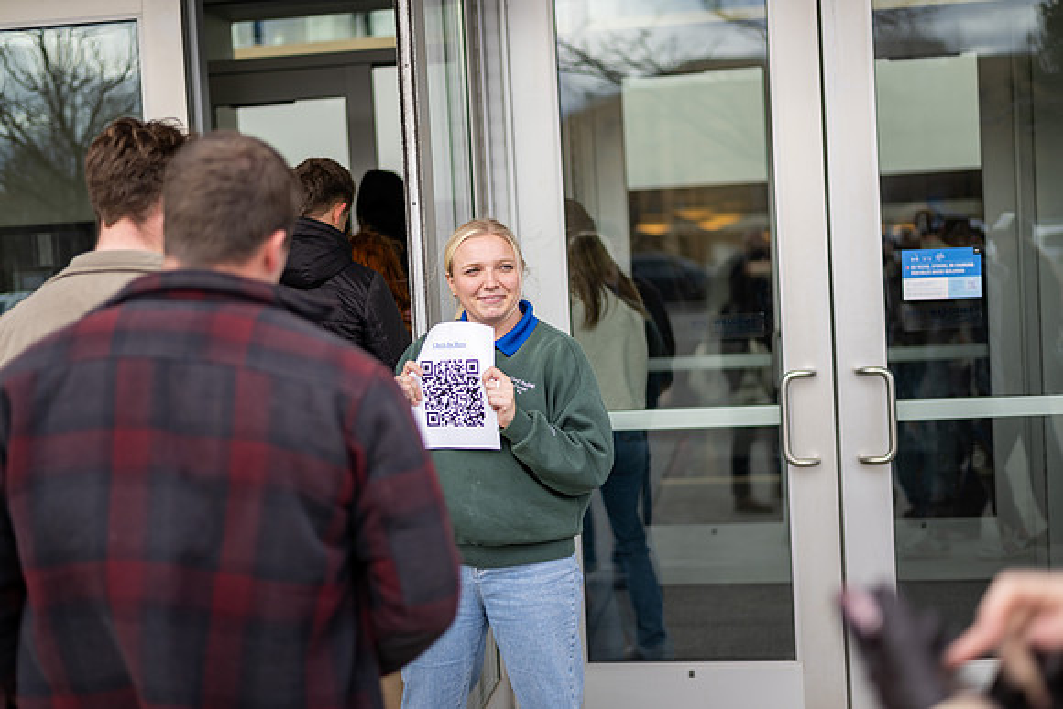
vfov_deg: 27.0
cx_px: 532
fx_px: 1477
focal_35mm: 50
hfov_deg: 39.6
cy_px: 354
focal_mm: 50
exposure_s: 1/1250
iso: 100
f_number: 1.8
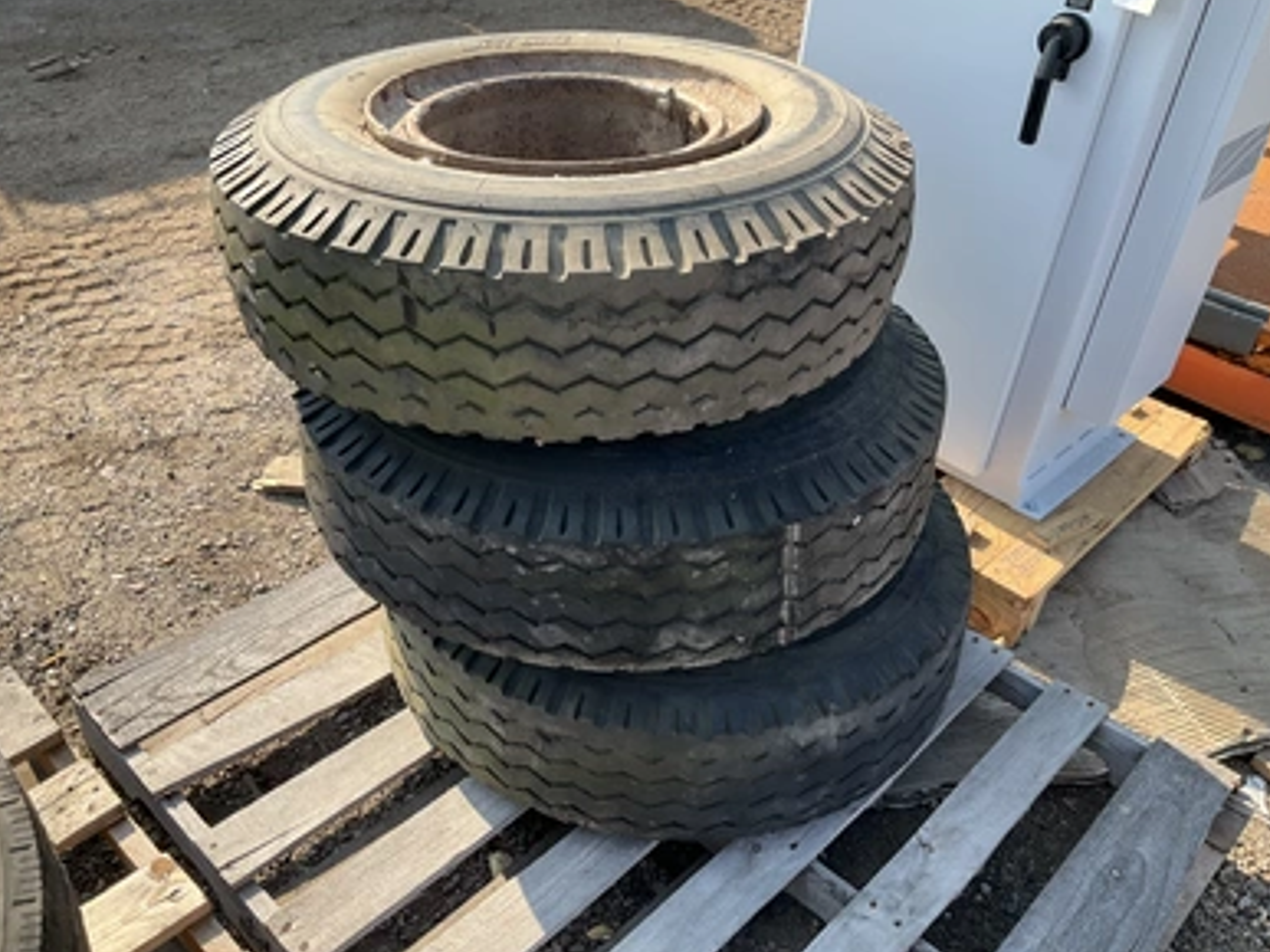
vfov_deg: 46.8
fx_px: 1100
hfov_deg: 60.0
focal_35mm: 30
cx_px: 633
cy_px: 466
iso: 25
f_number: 1.8
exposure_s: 1/540
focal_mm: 3
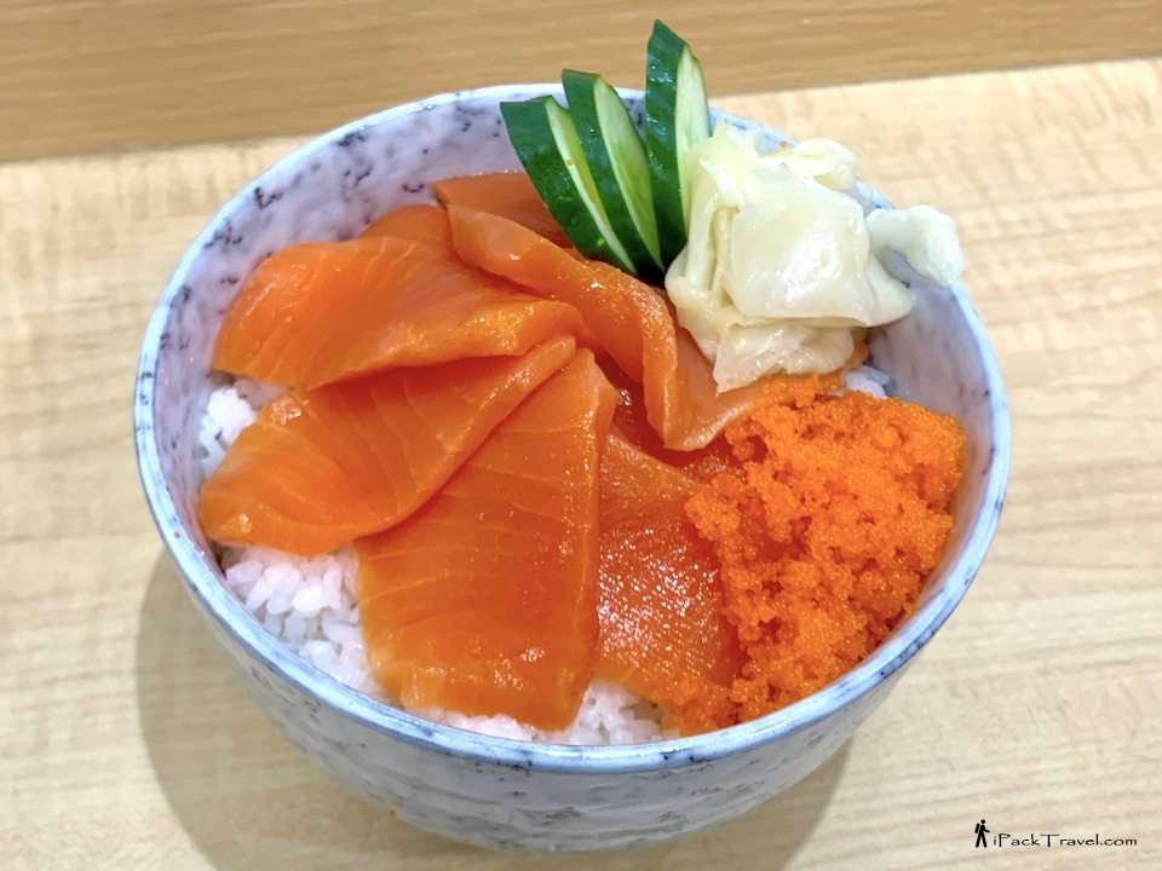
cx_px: 581
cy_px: 436
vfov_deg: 53.1
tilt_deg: -53.8
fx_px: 873
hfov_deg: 67.3
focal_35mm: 26
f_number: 1.8
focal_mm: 4.25
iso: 100
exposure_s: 1/86
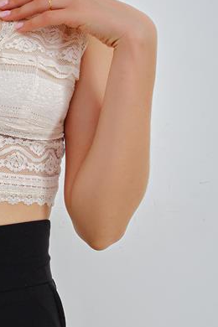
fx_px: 754
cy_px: 125
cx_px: -8
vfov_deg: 24.4
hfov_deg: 16.1
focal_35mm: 83
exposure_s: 1/125
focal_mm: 18
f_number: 8
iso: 200
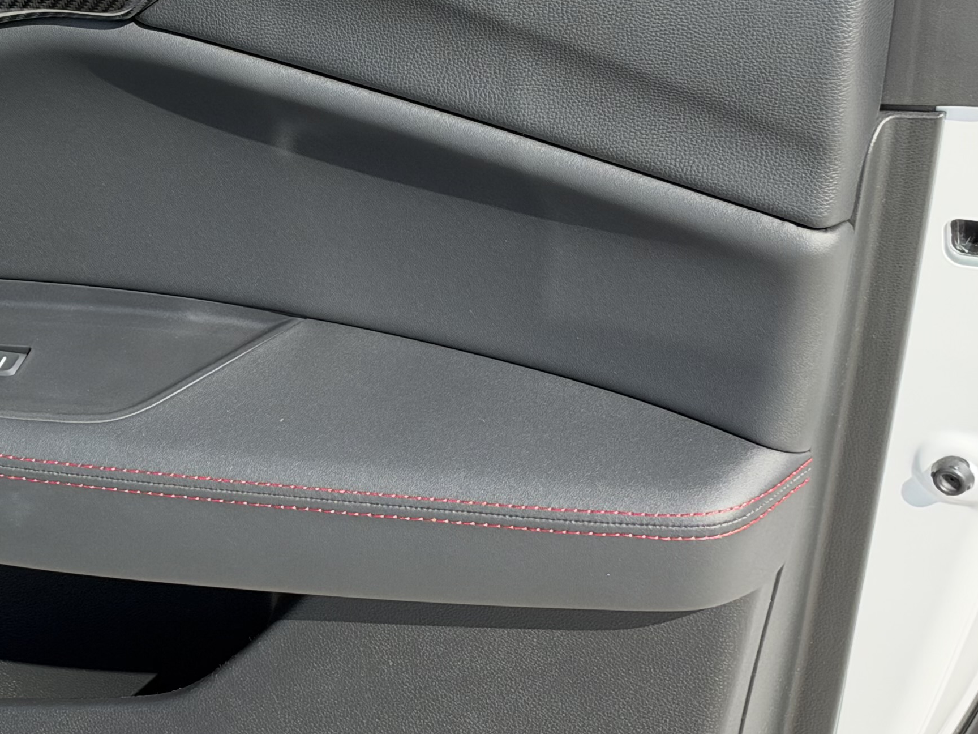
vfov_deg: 13.2
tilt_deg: -28.8
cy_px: 245
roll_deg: +13.7
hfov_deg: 17.2
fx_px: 3164
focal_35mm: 112
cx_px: 35
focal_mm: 6.93
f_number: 1.8
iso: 100
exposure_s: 1/1493
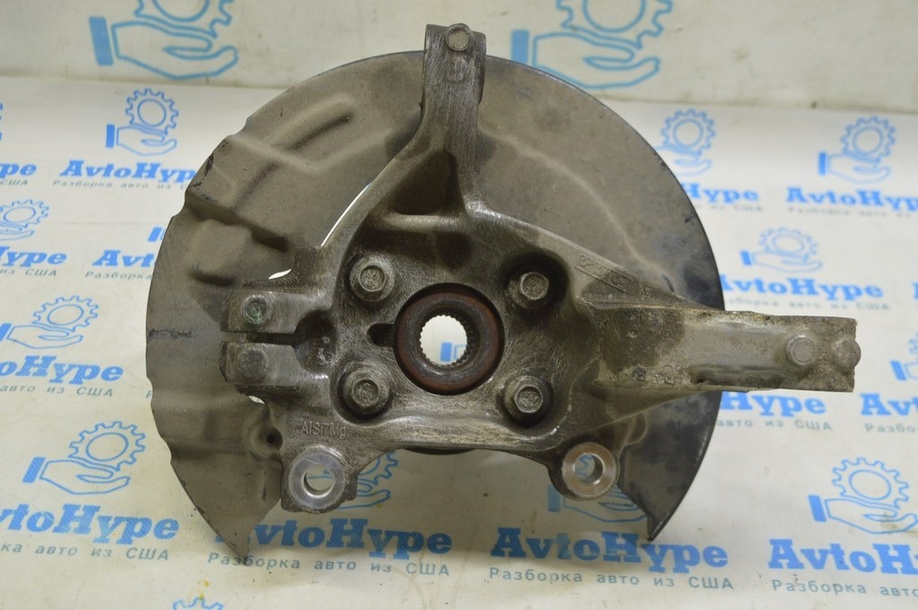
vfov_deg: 31.8
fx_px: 1070
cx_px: 459
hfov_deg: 46.4
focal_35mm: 42
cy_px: 305
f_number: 5.6
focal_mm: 28
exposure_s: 1/20
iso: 400
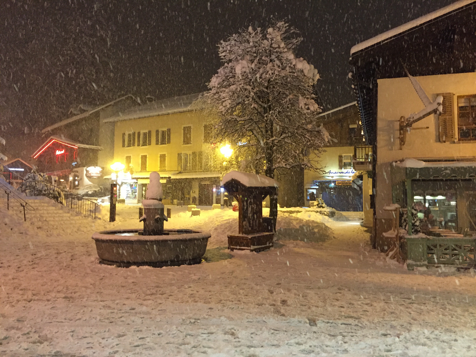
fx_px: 399
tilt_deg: +5.0
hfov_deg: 61.7
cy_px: 178
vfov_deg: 48.2
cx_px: 238
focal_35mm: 29
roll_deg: -0.3
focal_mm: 4.15
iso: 250
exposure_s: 1/25
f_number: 2.2
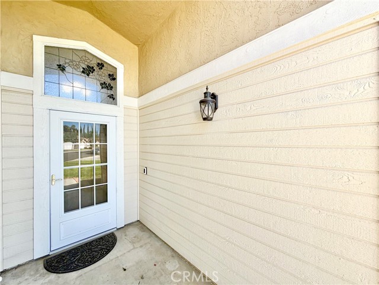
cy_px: 142
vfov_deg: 85.7
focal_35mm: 14
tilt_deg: -0.7
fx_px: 153
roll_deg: +0.6
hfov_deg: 102.1
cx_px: 190
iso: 40
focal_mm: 2.22
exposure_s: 1/205
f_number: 2.2
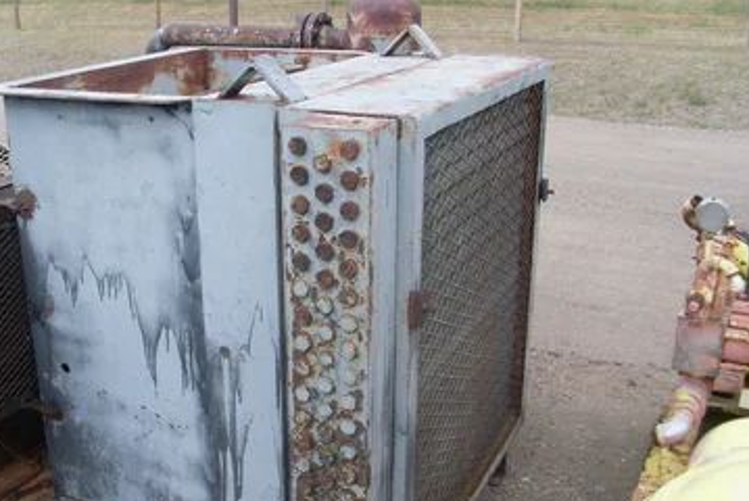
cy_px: 309
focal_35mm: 44
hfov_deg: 44.4
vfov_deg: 30.5
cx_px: 338
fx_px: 916
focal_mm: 6.3
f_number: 7.7
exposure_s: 1/60
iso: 80
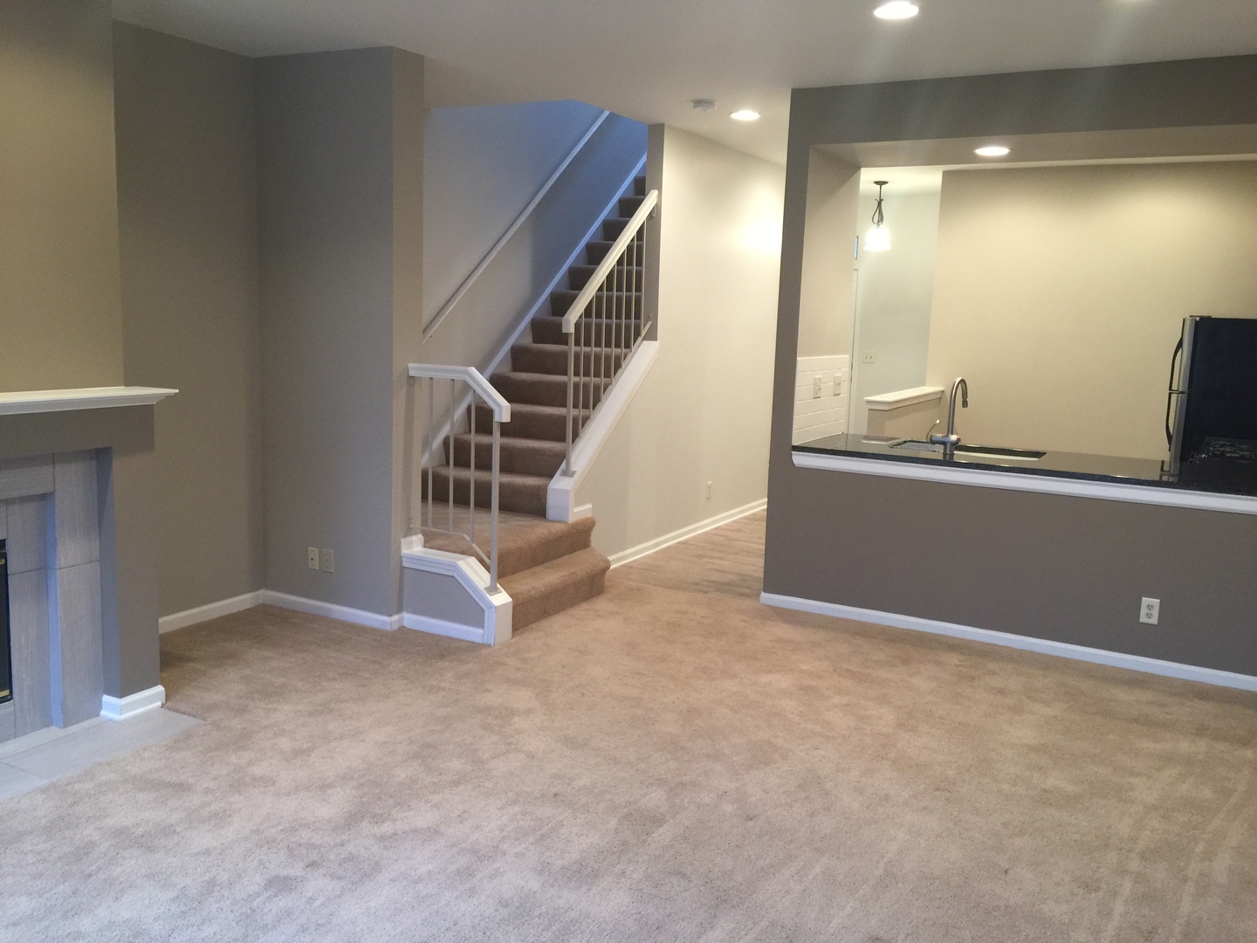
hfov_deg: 61.7
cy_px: 472
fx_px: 1053
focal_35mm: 29
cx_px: 628
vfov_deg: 48.2
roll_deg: -2.0
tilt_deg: -10.2
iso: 80
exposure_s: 1/15
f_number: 2.2
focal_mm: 4.15
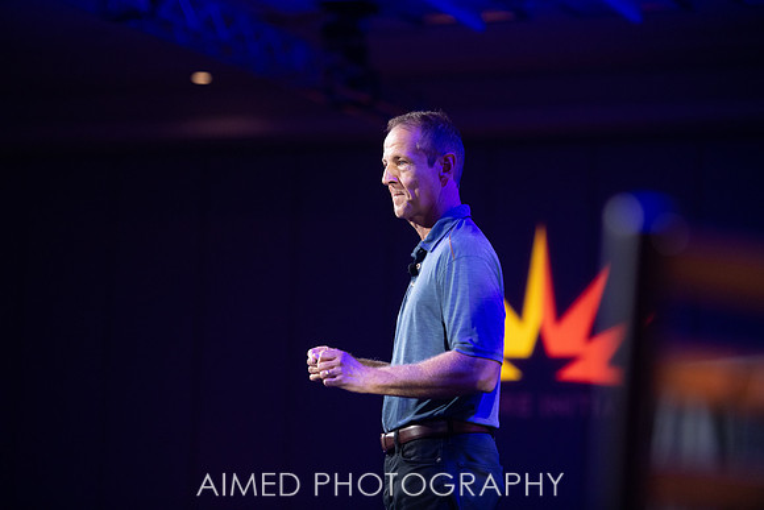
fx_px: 2590
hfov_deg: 16.8
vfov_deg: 11.2
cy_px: 255
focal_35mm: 122
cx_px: 382
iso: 1600
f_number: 3.2
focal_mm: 122
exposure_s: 1/320
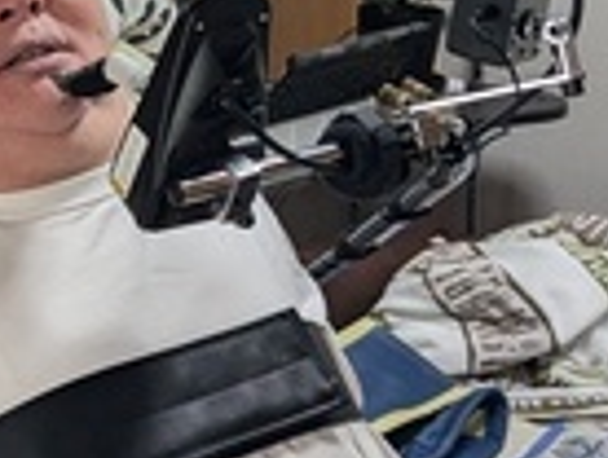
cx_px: -218
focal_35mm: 104
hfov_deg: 17.5
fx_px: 1830
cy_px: 114
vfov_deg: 14.2
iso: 366
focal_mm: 4.38
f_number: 1.73
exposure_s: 1/120
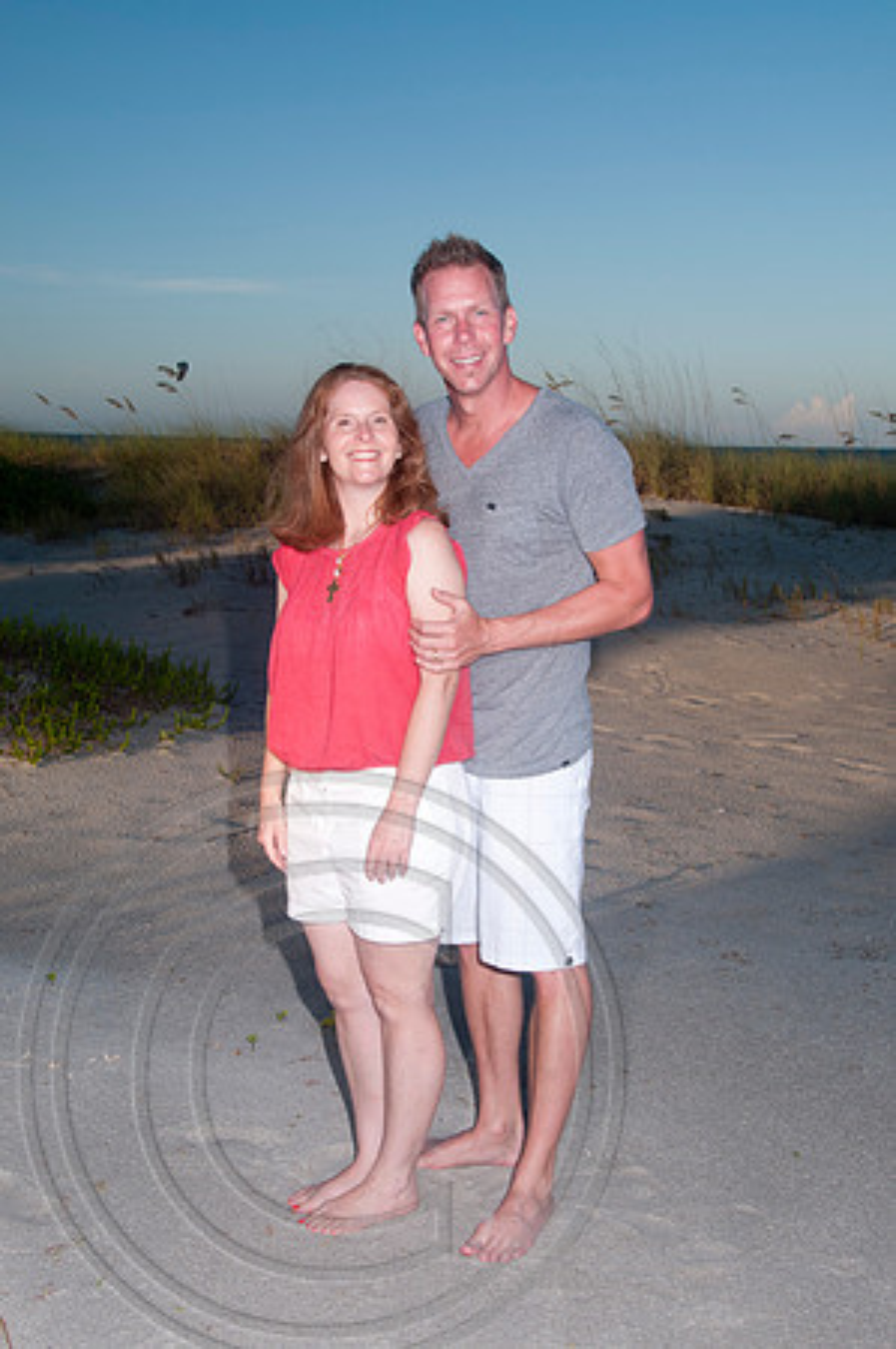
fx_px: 1740
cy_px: 674
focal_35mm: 46
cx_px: 448
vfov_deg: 42.4
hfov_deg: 28.9
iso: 100
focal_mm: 31
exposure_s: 1/250
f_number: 10
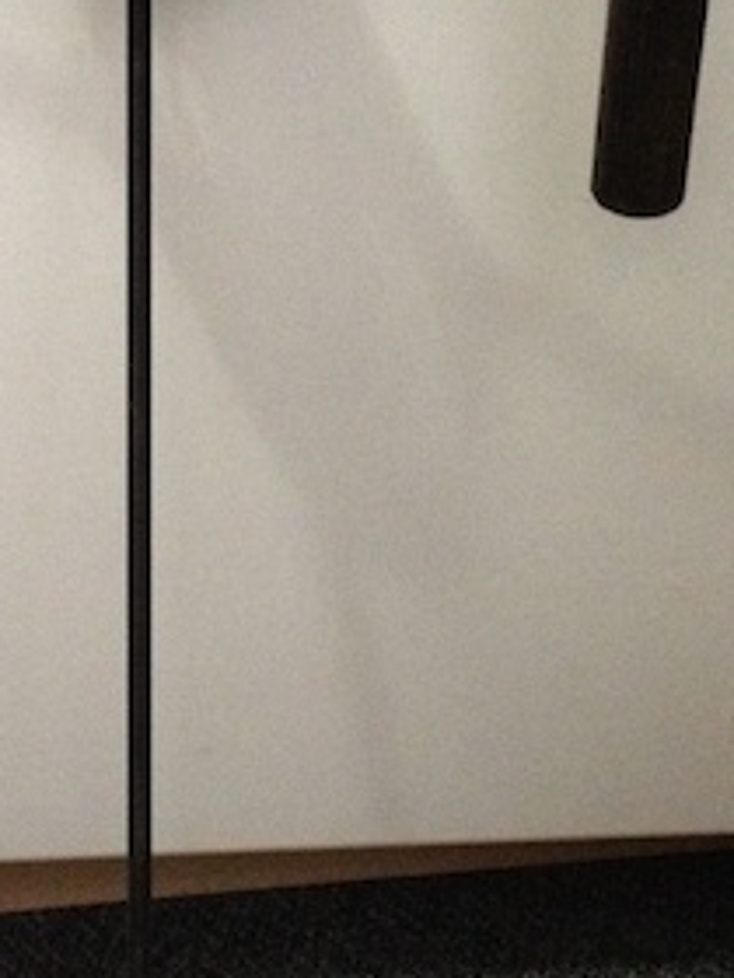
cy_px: 346
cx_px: 203
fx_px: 2827
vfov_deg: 19.6
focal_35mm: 100
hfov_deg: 14.7
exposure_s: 1/15
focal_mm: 4.28
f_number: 2.4
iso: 500
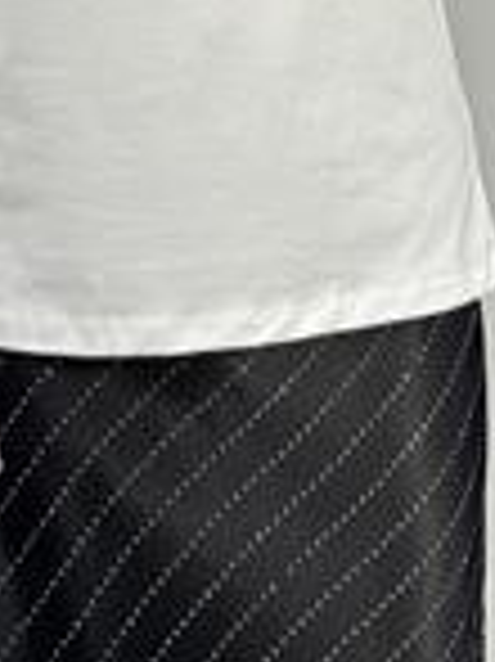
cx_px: 261
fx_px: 2578
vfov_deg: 14.2
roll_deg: -1.2
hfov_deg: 11.0
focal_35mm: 135
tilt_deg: -29.4
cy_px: -128
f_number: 1.78
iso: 80
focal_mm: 6.86
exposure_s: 1/129
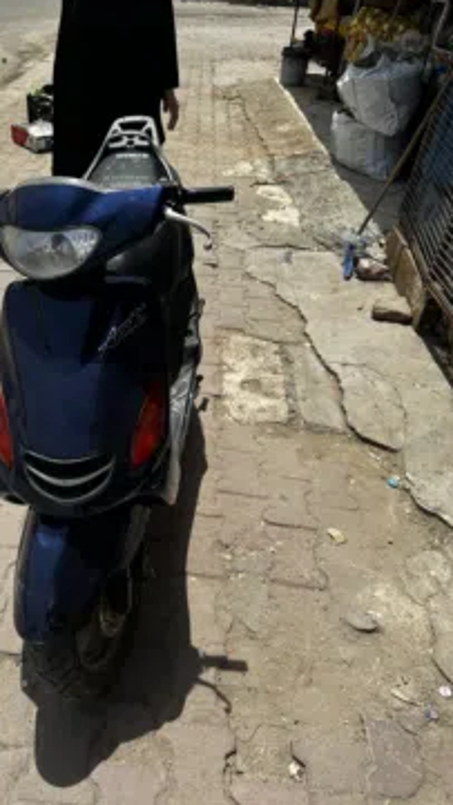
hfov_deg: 39.4
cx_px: 129
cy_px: 363
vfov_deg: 65.9
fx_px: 619
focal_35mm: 29
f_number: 1.78
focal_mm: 6.86
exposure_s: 1/4762
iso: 80
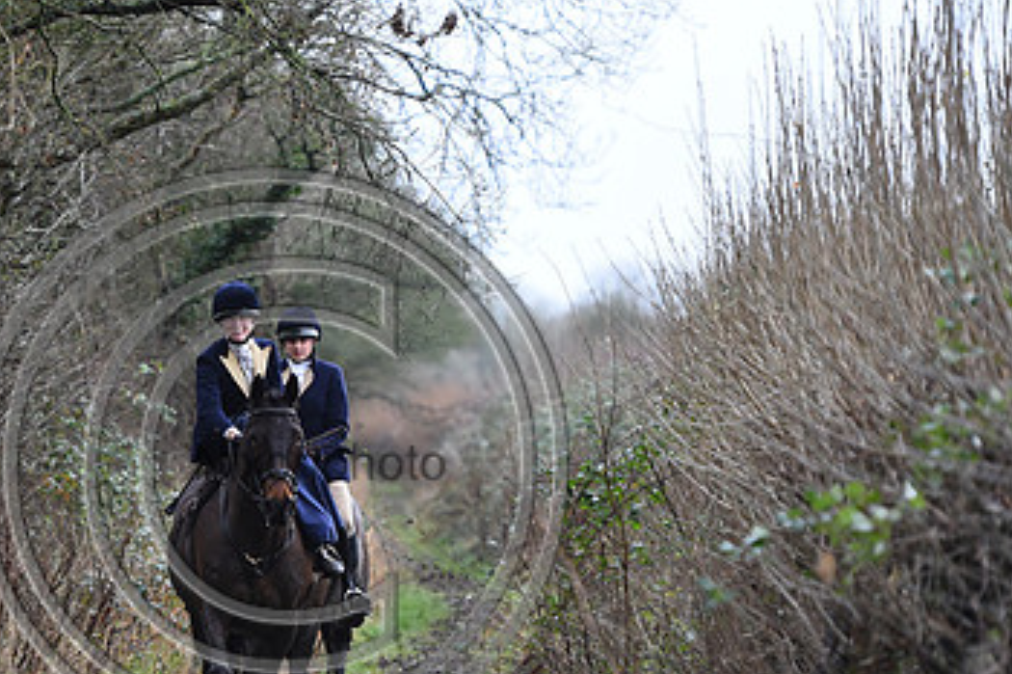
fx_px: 7221
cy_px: 425
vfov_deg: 5.3
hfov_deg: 8.0
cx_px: 237
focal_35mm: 257
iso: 1600
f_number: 3.2
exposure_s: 1/1250
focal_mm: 155
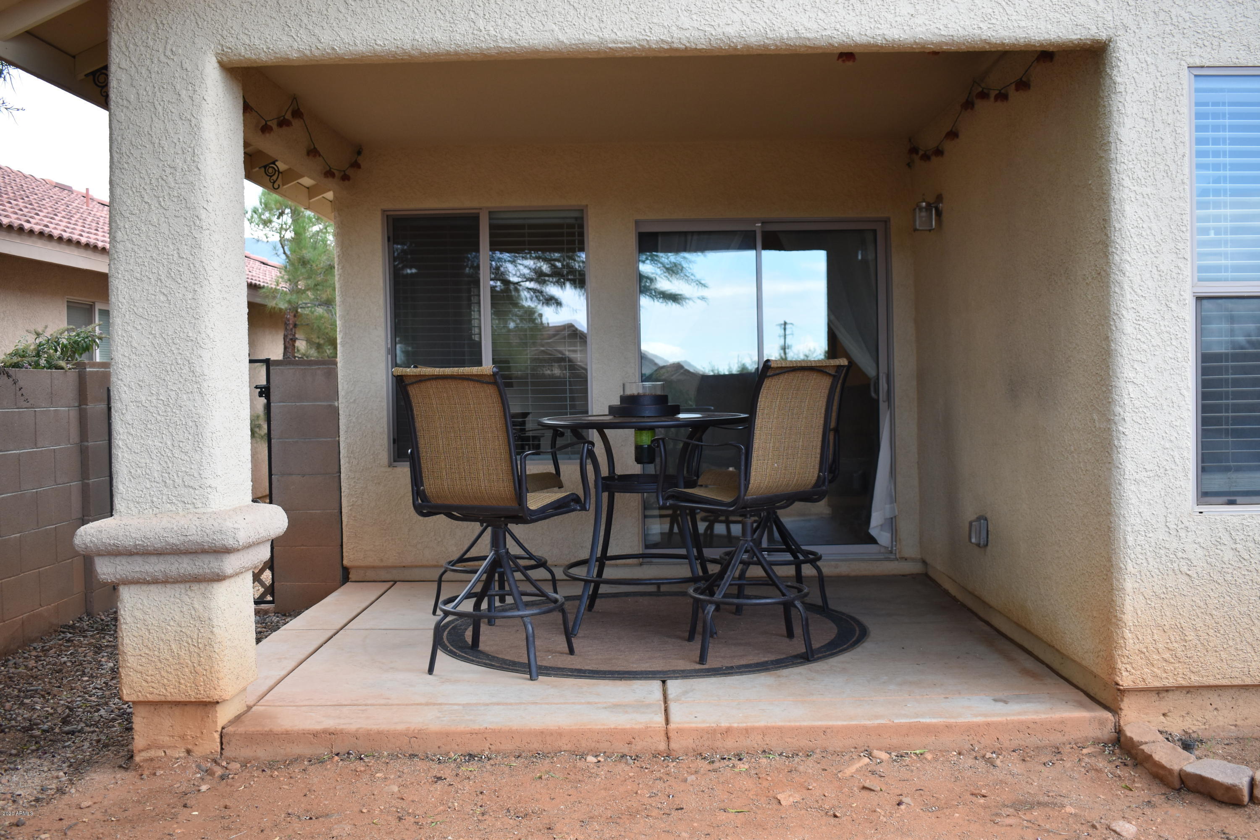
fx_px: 1260
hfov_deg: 53.1
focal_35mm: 36
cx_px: 630
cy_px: 420
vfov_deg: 36.9
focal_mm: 24
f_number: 5
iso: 400
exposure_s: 1/250
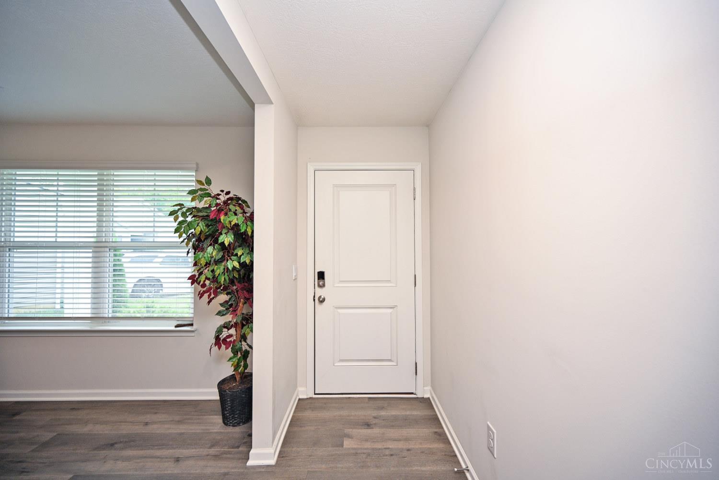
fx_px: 280
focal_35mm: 14
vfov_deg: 81.2
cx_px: 360
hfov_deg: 104.3
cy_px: 240
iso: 320
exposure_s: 1/60
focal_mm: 14
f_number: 4
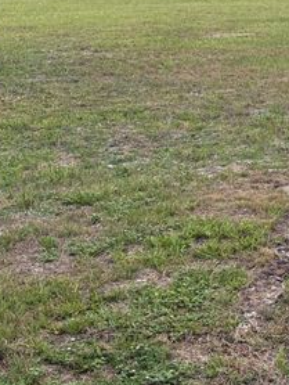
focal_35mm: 115
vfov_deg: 16.7
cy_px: -10
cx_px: 282
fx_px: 1278
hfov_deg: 12.8
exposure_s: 1/3534
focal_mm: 6.76
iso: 64
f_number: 1.78
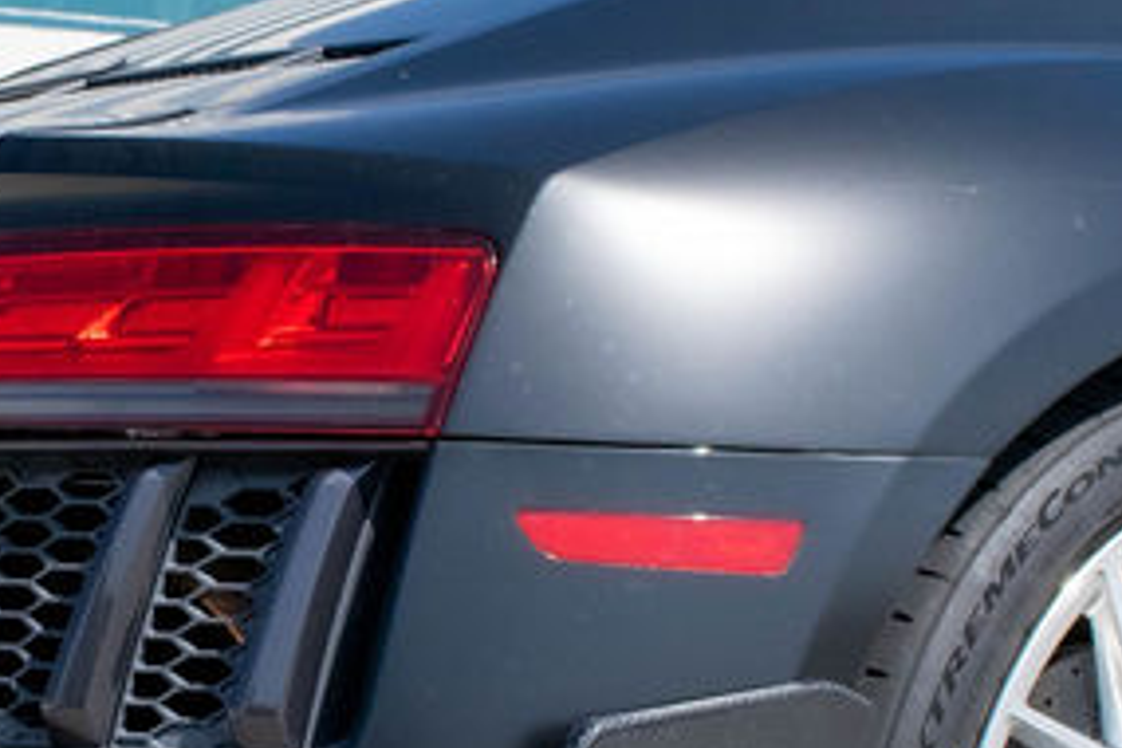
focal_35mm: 106
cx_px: 63
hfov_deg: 18.9
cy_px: 415
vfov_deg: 12.9
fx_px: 3303
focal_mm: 18
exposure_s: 1/2000
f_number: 8
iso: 400
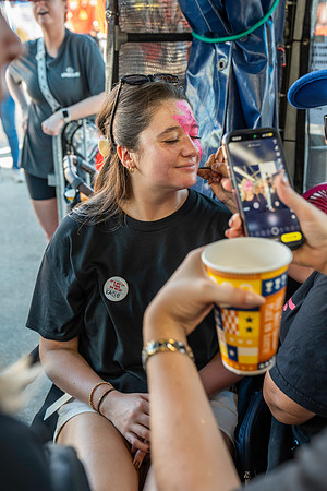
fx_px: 599
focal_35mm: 44
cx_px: 164
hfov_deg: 30.5
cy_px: 246
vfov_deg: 44.5
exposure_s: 1/200
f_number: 4.5
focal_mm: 44
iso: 800
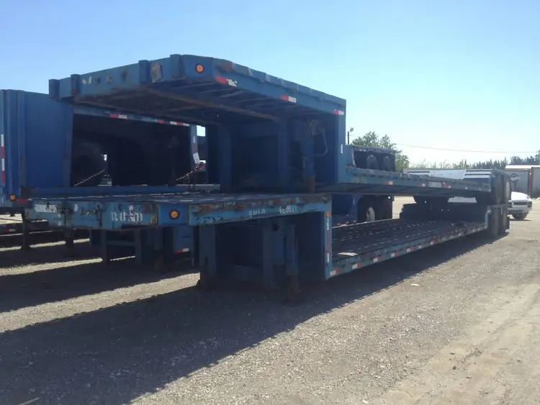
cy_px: 202
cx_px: 270
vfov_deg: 40.7
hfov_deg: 52.6
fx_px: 546
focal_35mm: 35
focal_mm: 4.28
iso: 50
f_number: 2.4
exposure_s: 1/1200
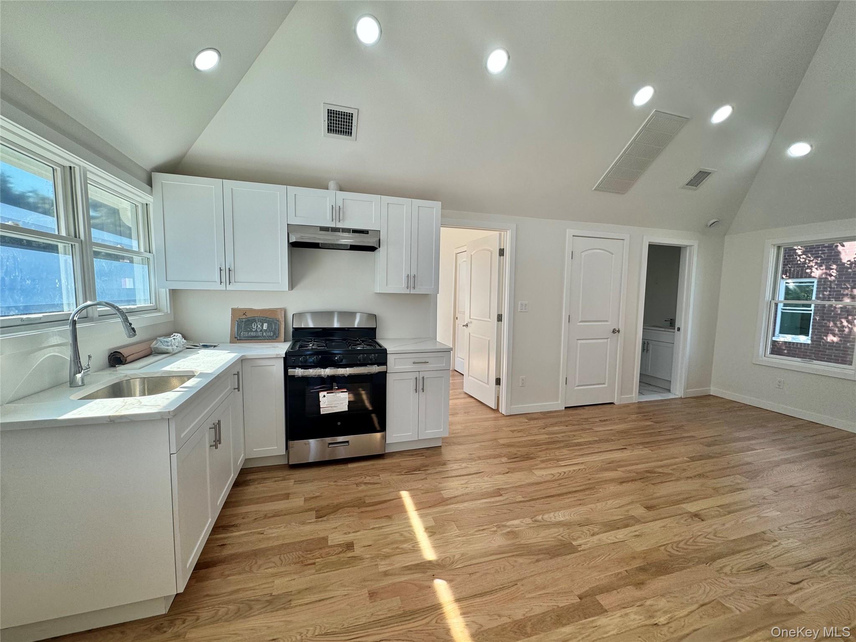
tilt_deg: -4.4
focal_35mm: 14
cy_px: 321
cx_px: 428
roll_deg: -1.0
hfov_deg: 102.1
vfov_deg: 85.7
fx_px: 346
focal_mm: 2.22
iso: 40
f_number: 2.2
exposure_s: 1/217
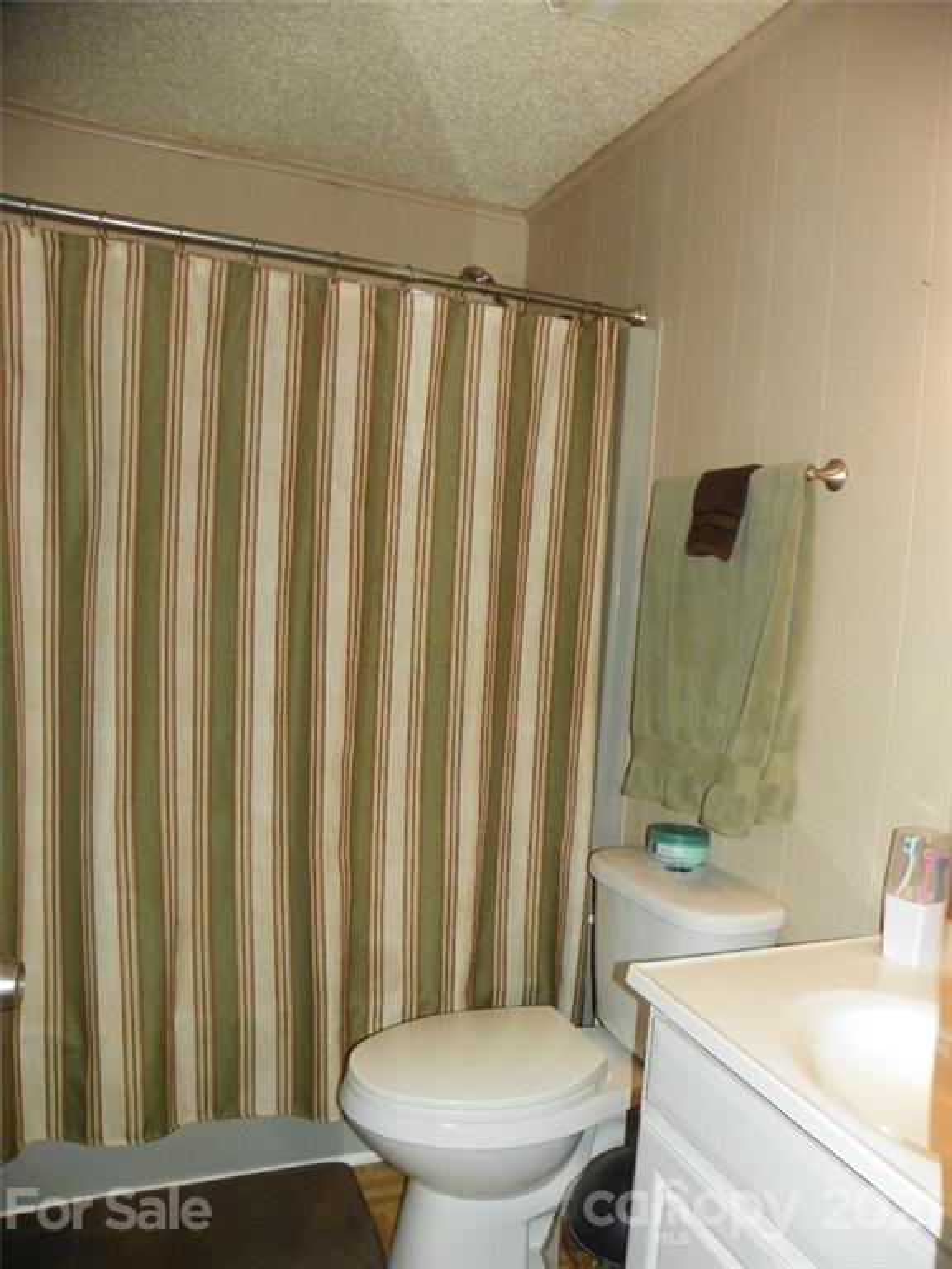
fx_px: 953
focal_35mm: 26
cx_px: 476
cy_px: 634
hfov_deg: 53.1
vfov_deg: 67.3
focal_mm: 4.6
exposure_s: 1/125
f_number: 2.8
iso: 200
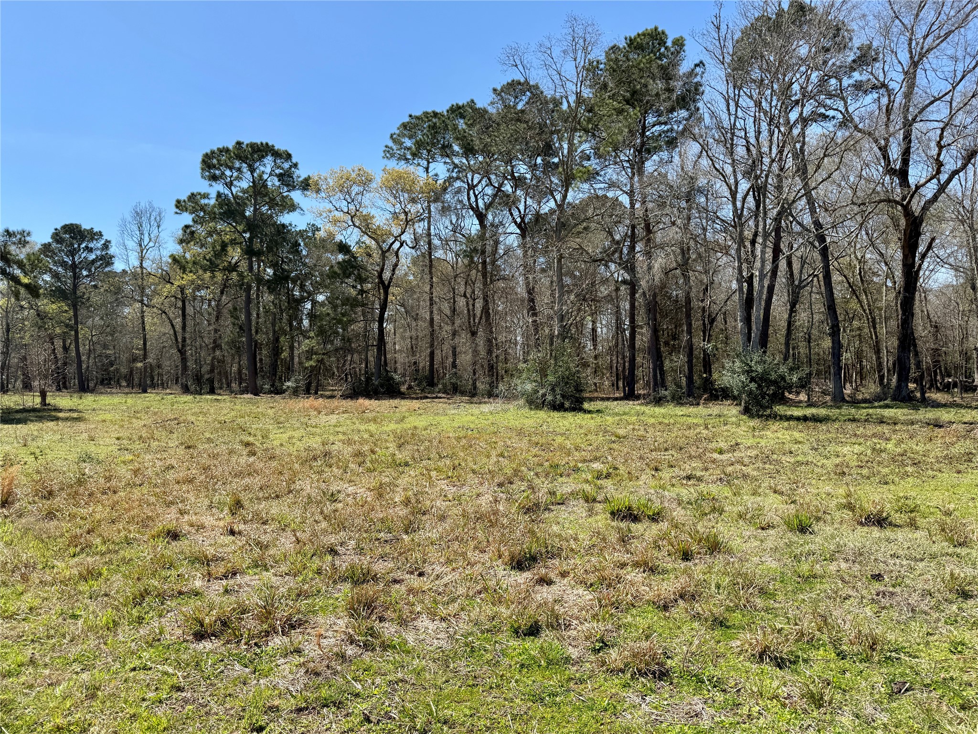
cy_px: 367
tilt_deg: +1.1
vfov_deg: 56.8
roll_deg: +0.7
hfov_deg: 71.6
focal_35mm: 24
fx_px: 678
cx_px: 489
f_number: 1.78
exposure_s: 1/3425
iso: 80
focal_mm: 6.76
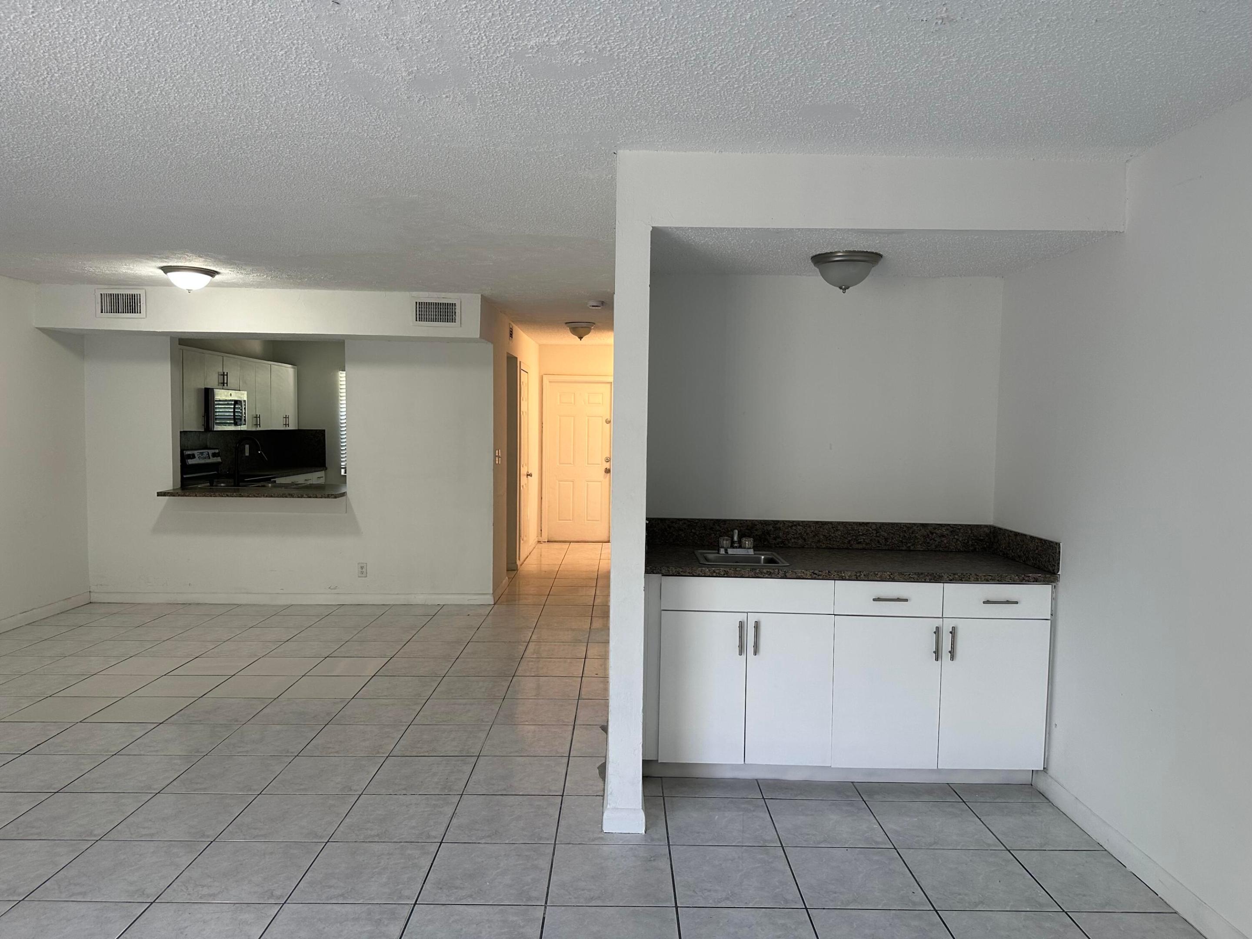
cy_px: 470
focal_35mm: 24
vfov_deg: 56.8
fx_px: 868
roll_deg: -0.6
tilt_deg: -2.4
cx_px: 626
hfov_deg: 71.6
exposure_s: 1/120
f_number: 1.78
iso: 125
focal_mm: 6.86
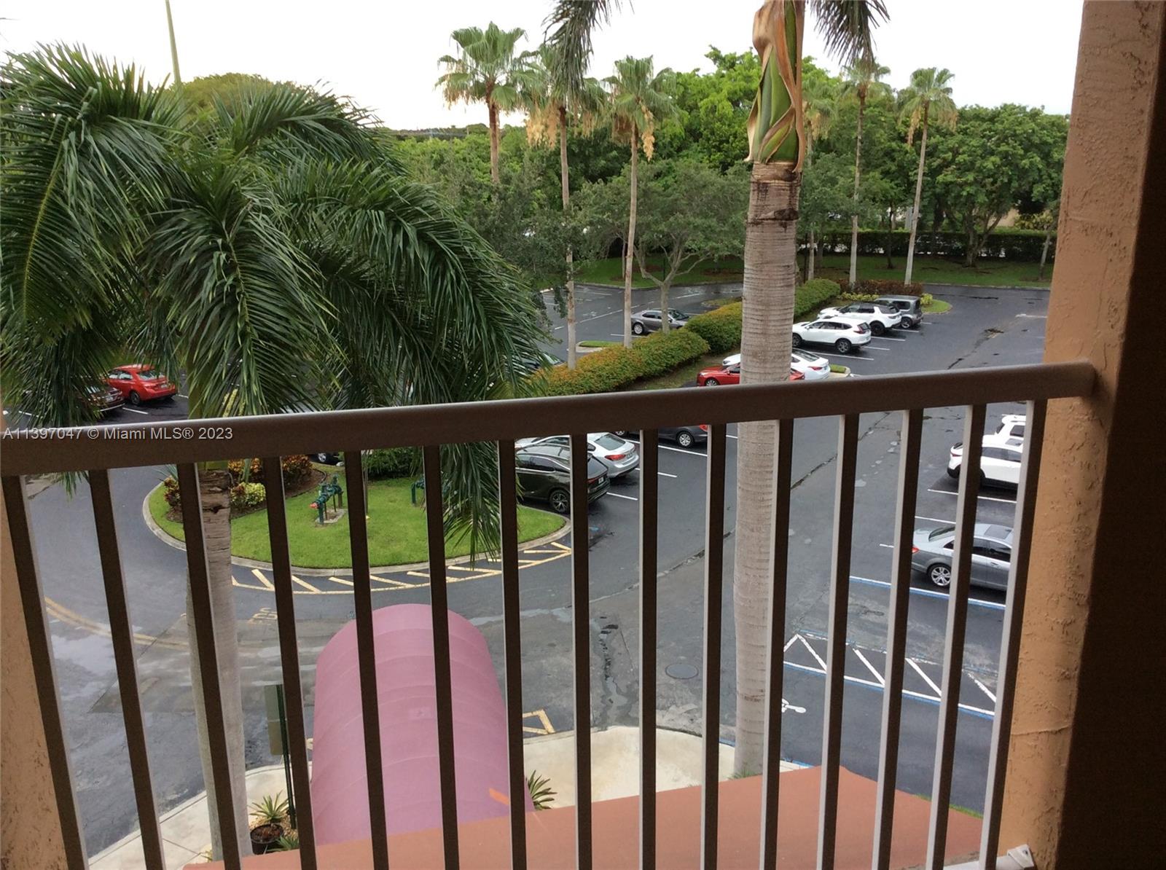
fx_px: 1076
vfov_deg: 44.0
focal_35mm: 32
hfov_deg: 56.9
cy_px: 435
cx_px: 583
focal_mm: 3.3
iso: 40
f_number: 2.4
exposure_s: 1/60
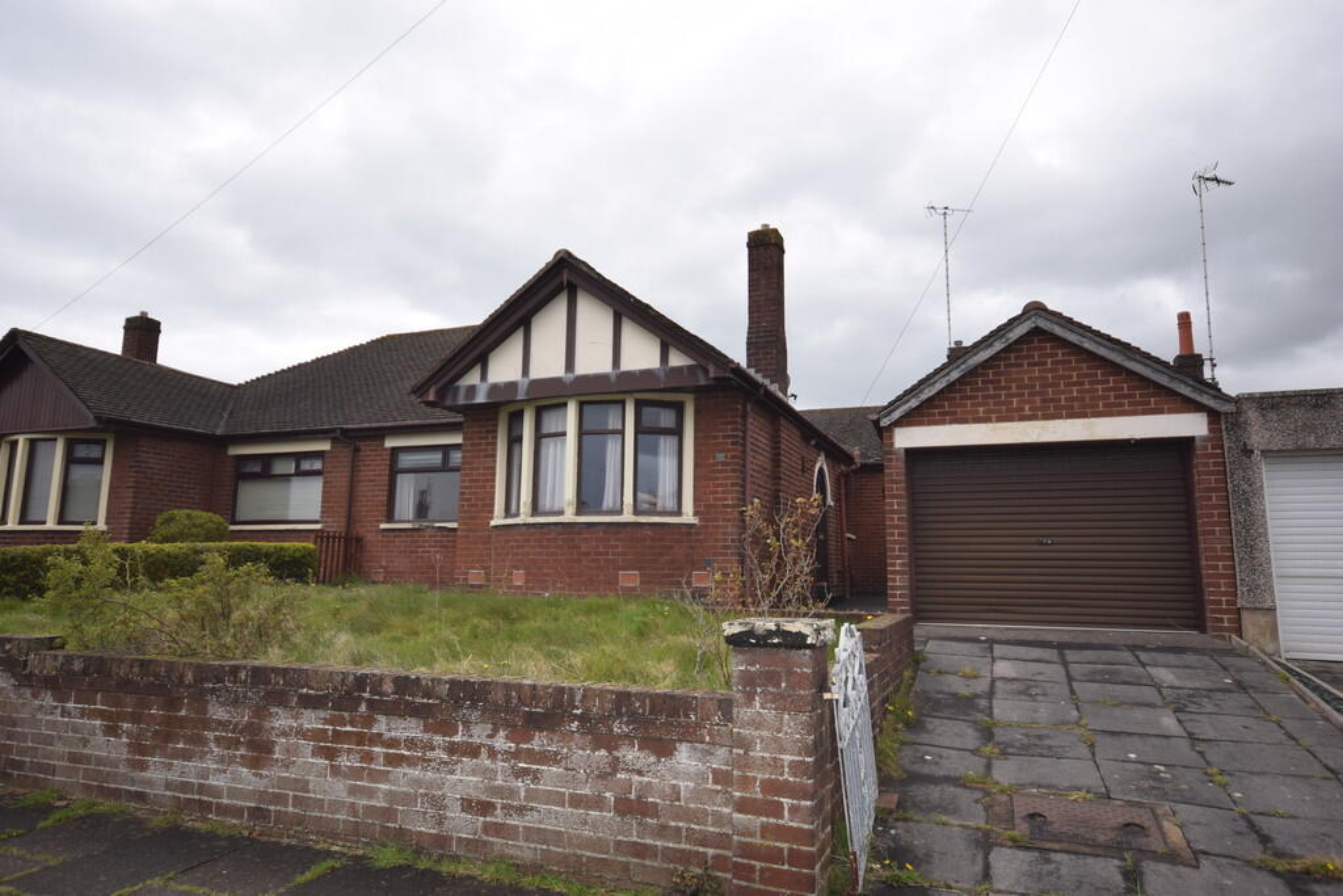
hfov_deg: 81.2
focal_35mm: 21
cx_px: 672
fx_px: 783
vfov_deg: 59.5
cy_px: 448
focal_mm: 14
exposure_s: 1/160
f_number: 6.3
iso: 100
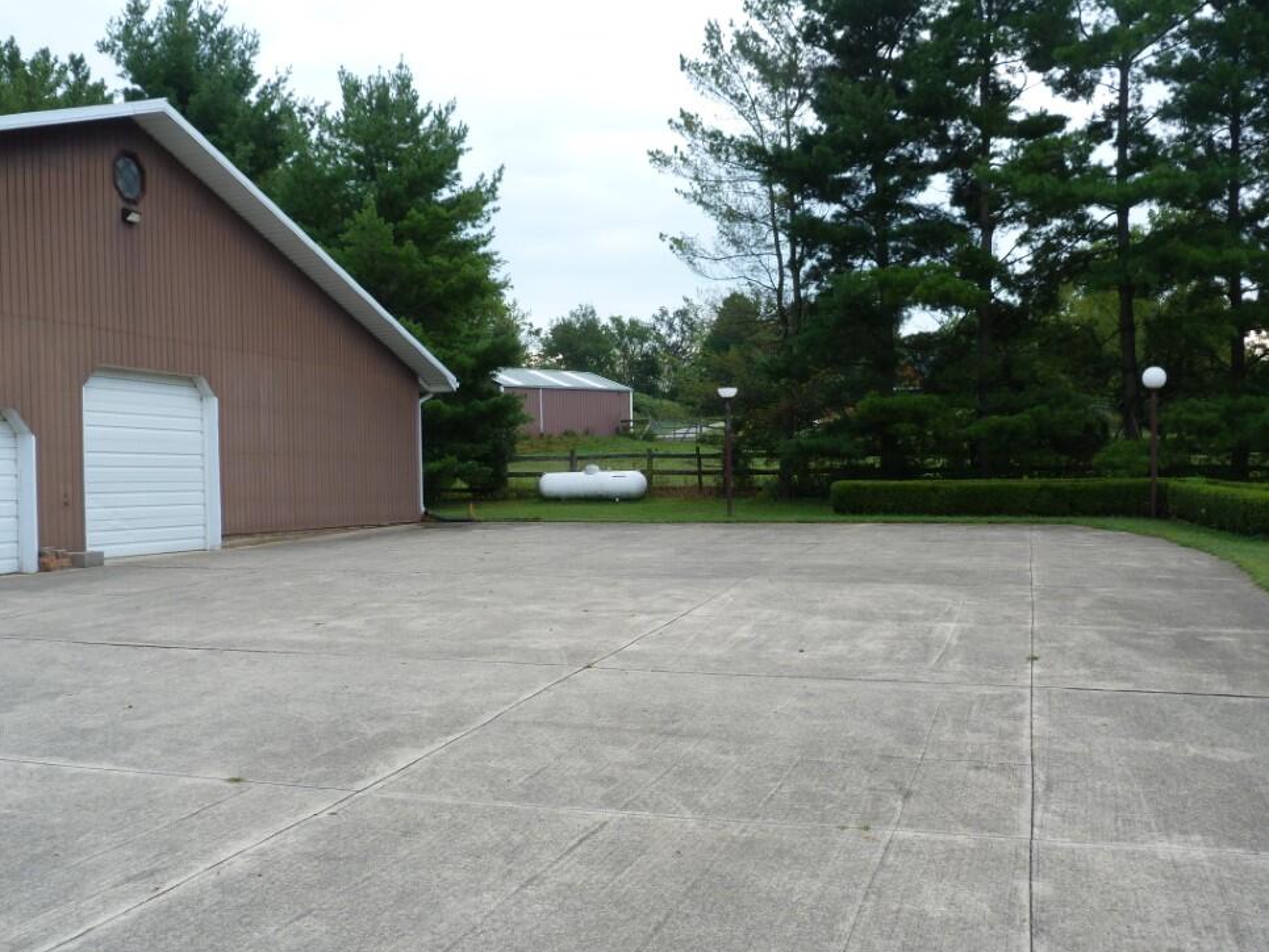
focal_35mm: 35
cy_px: 504
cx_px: 609
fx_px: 1283
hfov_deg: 52.6
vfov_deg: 40.7
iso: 80
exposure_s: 1/125
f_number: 4
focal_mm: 5.9
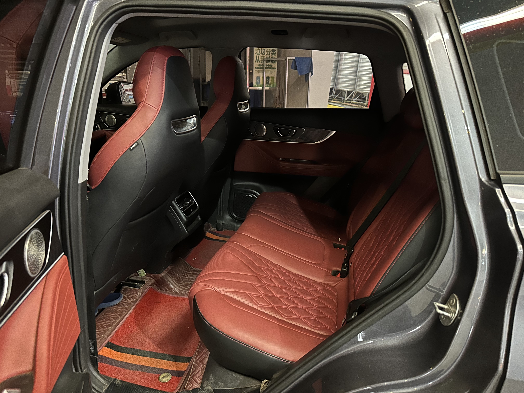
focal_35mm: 24
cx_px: 262
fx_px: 363
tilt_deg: -20.4
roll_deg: -3.8
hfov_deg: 71.6
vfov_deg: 56.8
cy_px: 196
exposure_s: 1/22
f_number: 1.78
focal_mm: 6.86
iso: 1600
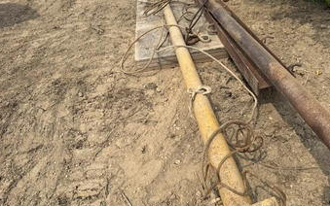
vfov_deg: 41.8
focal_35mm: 30
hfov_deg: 62.9
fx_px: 270
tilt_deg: -30.9
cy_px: 107
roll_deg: +0.8
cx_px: 165
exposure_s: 1/2703
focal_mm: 6.76
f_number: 1.78
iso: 80
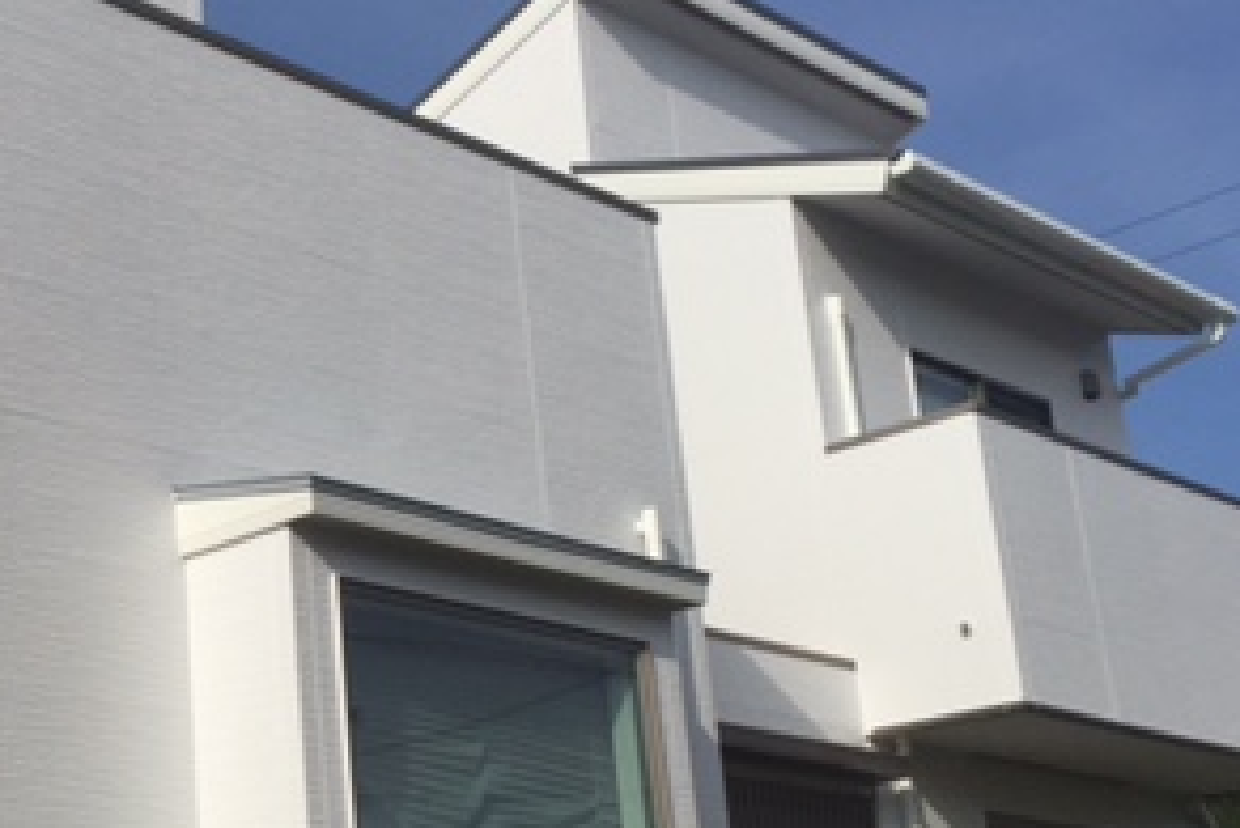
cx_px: 119
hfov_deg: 29.2
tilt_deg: +17.6
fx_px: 2274
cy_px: 442
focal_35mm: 66
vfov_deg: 20.6
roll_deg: +0.4
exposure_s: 1/4950
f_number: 2.2
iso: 32
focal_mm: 4.15
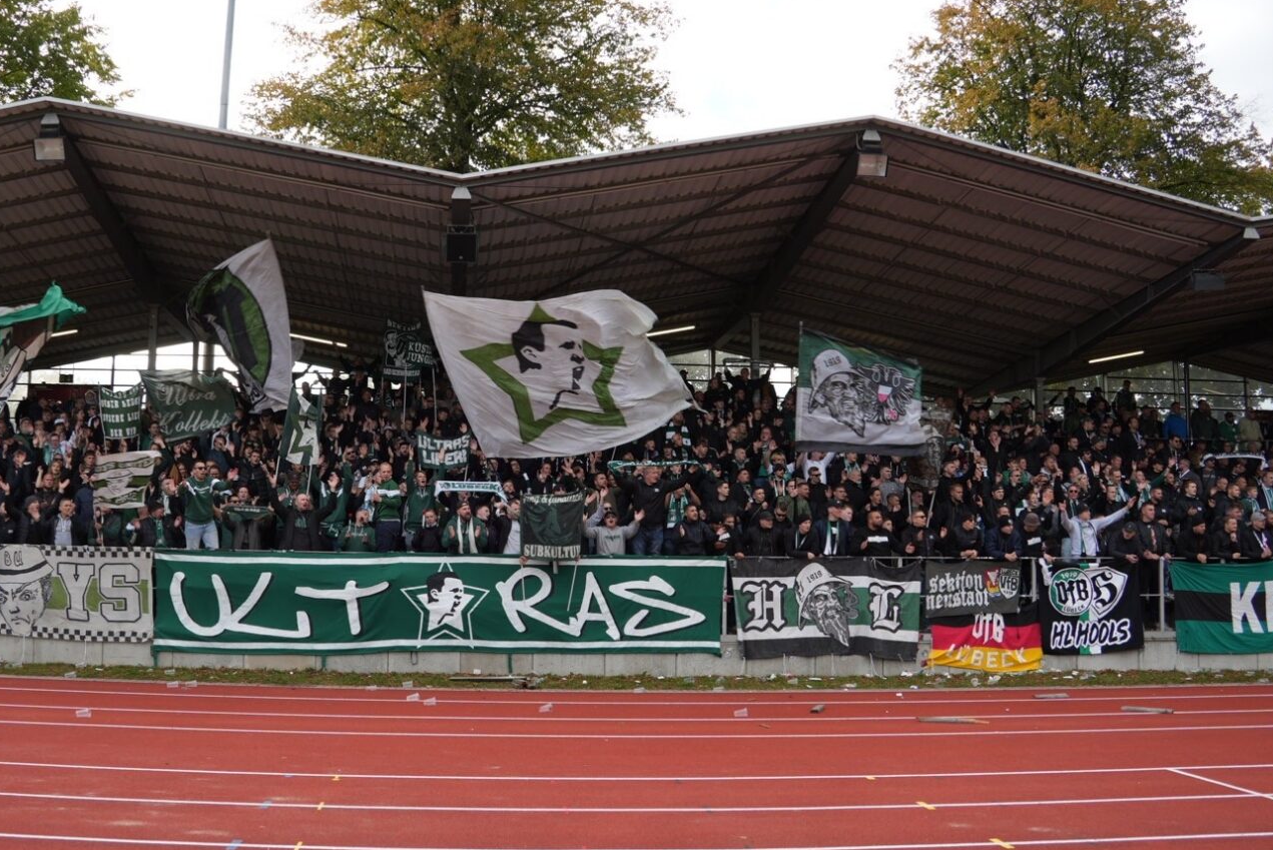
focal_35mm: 34
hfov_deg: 55.2
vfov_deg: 38.9
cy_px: 432
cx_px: 487
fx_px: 1203
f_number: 4.5
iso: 100
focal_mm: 18
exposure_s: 1/125
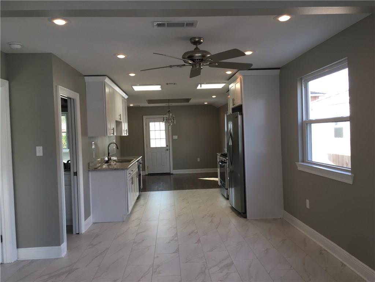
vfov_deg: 48.2
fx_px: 314
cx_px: 188
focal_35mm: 29
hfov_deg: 61.7
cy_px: 141
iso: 40
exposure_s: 1/120
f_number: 2.2
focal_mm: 4.15
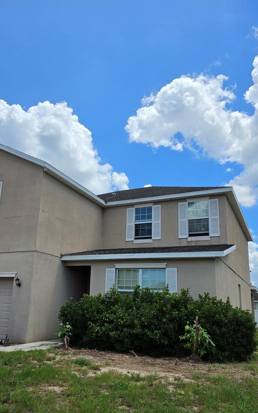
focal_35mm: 28
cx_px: 112
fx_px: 315
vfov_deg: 66.3
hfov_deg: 44.4
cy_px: 225
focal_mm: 6.5
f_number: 1.4
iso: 40
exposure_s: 1/7939
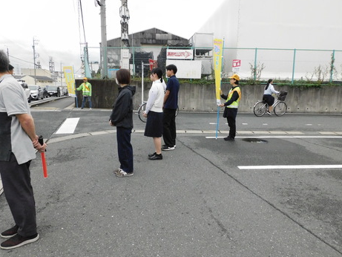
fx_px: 247
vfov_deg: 54.9
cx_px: 170
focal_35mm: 25
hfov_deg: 69.4
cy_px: 128
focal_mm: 4.3
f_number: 3.3
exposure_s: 1/800
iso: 800
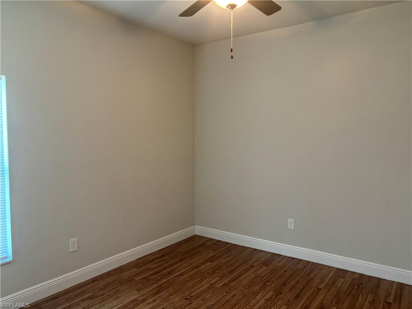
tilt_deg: -3.2
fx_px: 309
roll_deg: +0.6
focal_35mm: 26
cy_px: 154
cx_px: 206
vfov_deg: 53.1
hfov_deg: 67.3
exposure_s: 1/60
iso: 200
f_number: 1.6
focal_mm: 5.96
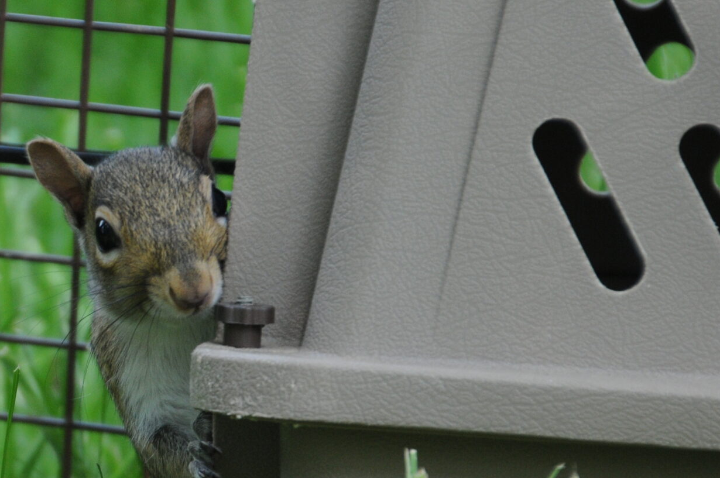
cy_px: 301
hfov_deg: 2.4
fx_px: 16840
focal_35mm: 843
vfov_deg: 1.6
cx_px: 56
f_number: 7.1
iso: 640
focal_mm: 270
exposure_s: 1/250
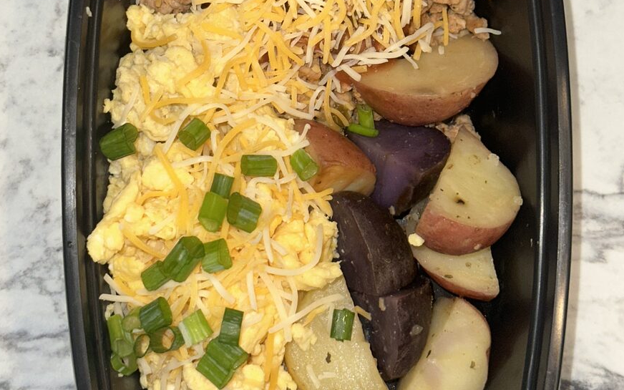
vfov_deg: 18.5
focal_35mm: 70
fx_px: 1190
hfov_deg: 29.4
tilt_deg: -83.6
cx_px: 306
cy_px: 98
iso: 50
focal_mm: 6.86
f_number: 1.78
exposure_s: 1/54
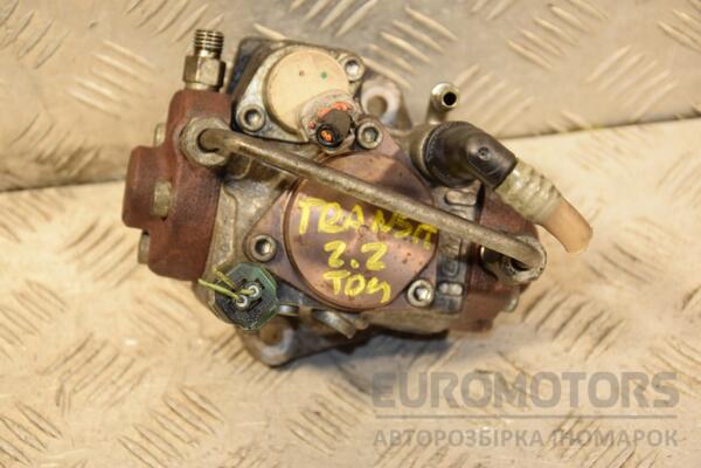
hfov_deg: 21.9
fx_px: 1811
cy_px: 234
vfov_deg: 14.7
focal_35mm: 93
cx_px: 350
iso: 800
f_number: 5.3
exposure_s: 1/160
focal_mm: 62
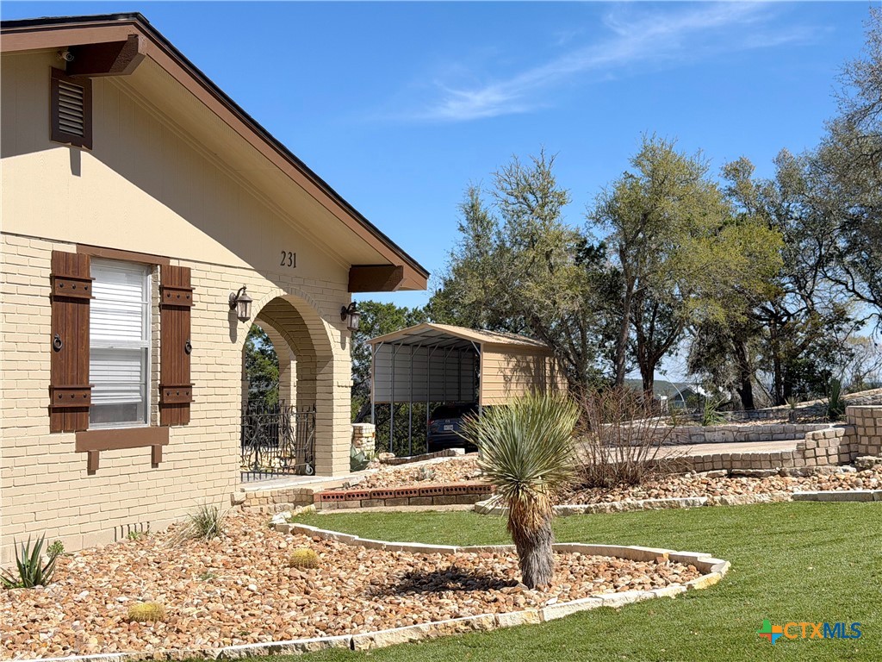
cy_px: 331
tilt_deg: +2.4
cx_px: 441
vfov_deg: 30.3
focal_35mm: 48
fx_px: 1223
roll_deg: +0.1
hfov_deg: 39.7
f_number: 1.78
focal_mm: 6.76
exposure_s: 1/6024
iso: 64
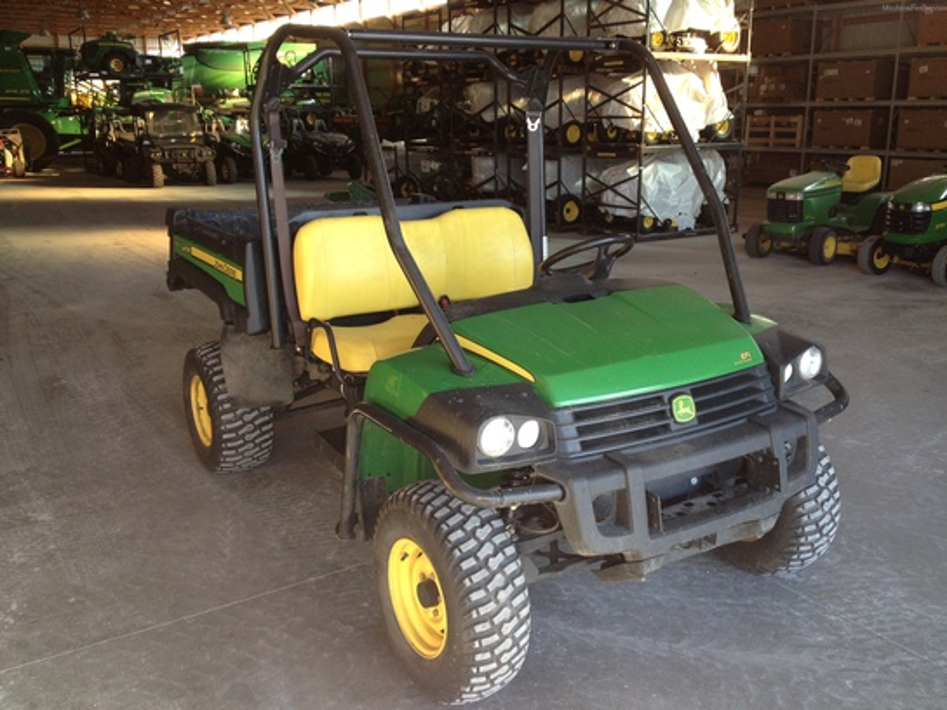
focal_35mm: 35
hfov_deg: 52.6
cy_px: 355
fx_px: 958
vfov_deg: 40.7
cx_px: 474
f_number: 2.4
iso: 80
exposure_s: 1/120
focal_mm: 4.28
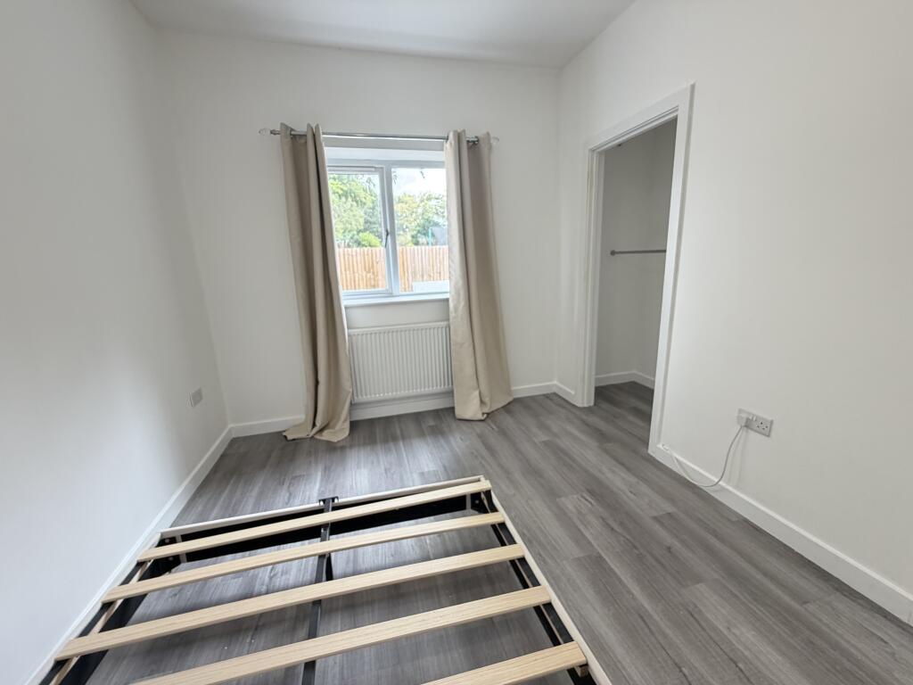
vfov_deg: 85.7
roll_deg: +3.0
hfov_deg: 102.1
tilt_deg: -12.2
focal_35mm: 14
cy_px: 342
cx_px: 456
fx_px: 369
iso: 250
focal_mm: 2.22
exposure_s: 1/50
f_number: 2.2
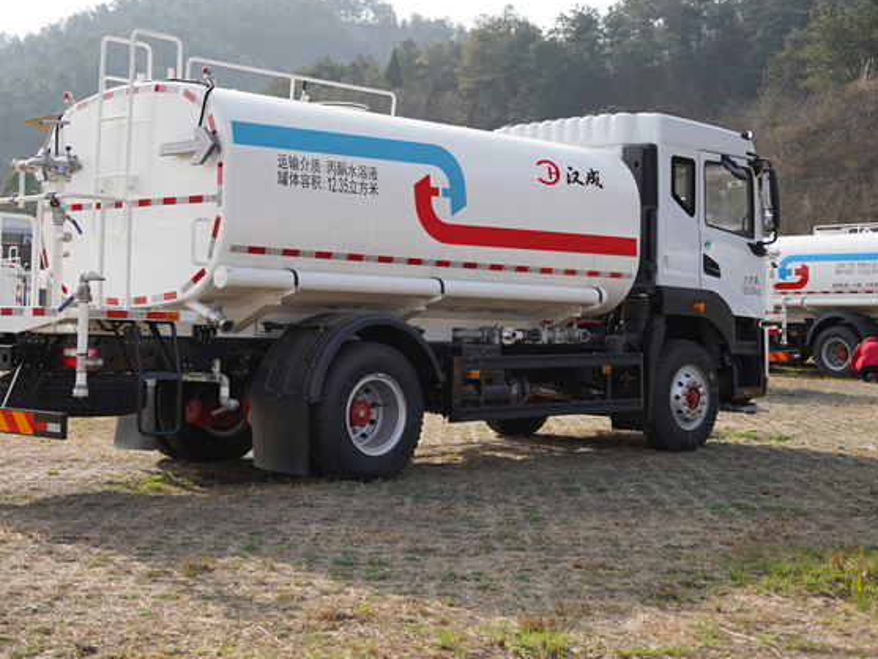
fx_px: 1471
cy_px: 259
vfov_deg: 25.2
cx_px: 378
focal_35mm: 58
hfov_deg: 33.2
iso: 100
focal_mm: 42
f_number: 3.5
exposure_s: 1/1250
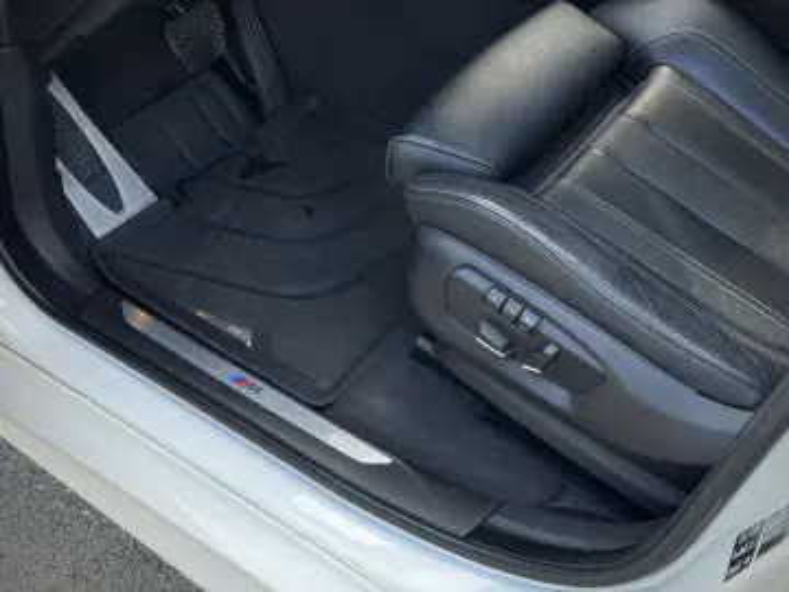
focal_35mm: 48
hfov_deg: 39.7
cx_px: 394
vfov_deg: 30.3
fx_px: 1094
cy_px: 296
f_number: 1.78
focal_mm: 6.76
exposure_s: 1/123
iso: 100
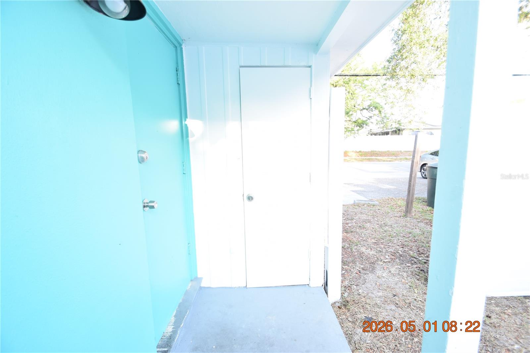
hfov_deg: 100.4
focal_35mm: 15
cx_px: 265
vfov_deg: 77.3
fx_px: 221
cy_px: 176
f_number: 5.6
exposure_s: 1/125
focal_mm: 10
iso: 400
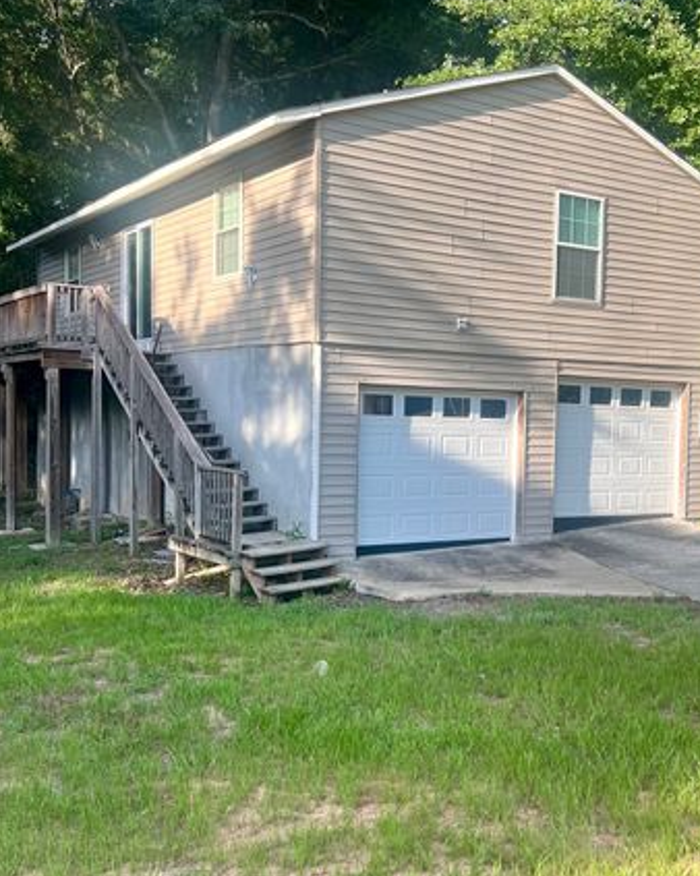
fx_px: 1037
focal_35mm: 40
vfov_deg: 45.8
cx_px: 414
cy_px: 459
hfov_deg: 37.2
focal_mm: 5.7
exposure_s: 1/791
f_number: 1.5
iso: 50
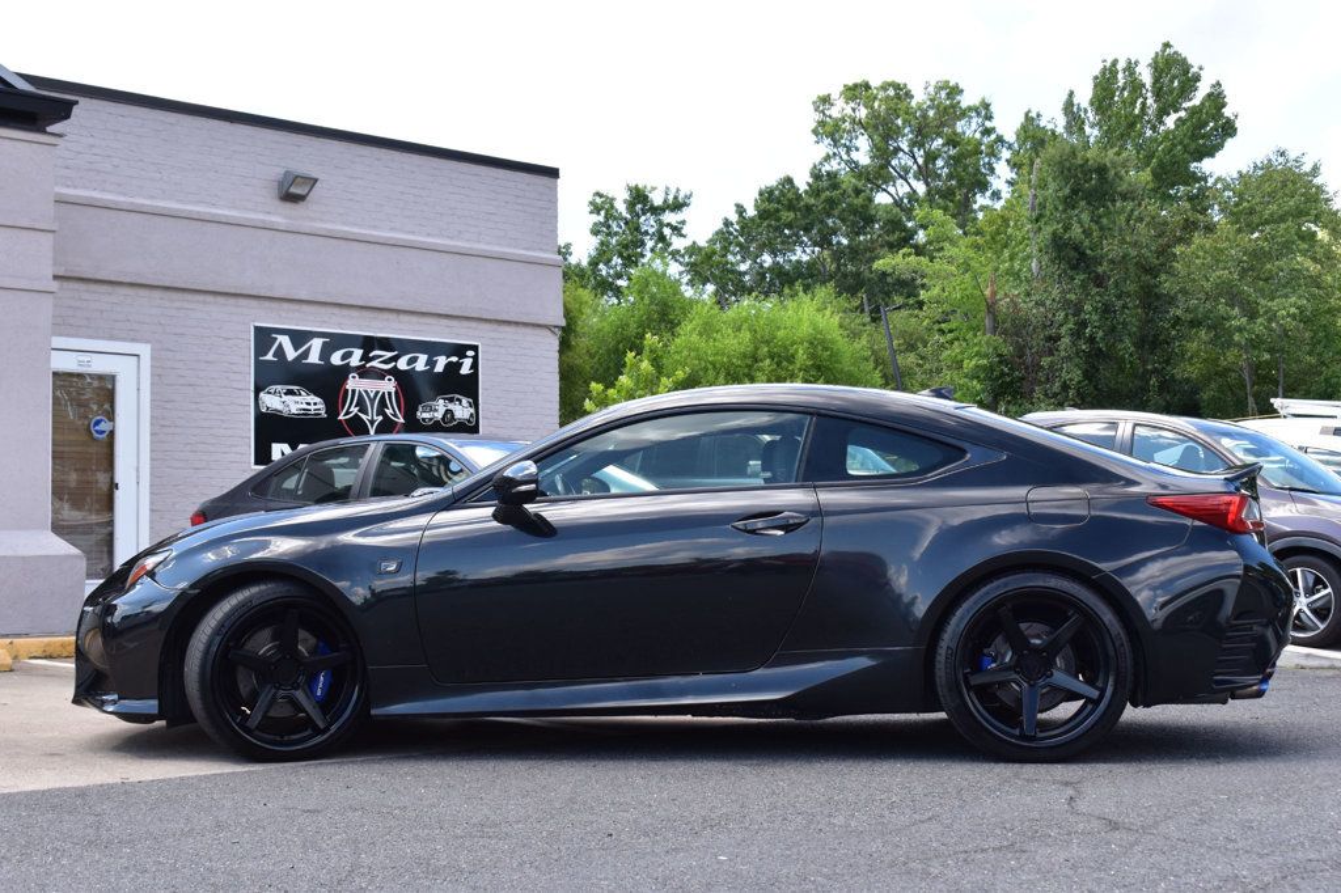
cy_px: 446
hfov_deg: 38.9
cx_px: 670
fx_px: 1899
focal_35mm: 51
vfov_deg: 26.5
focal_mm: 34
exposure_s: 1/200
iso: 400
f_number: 10
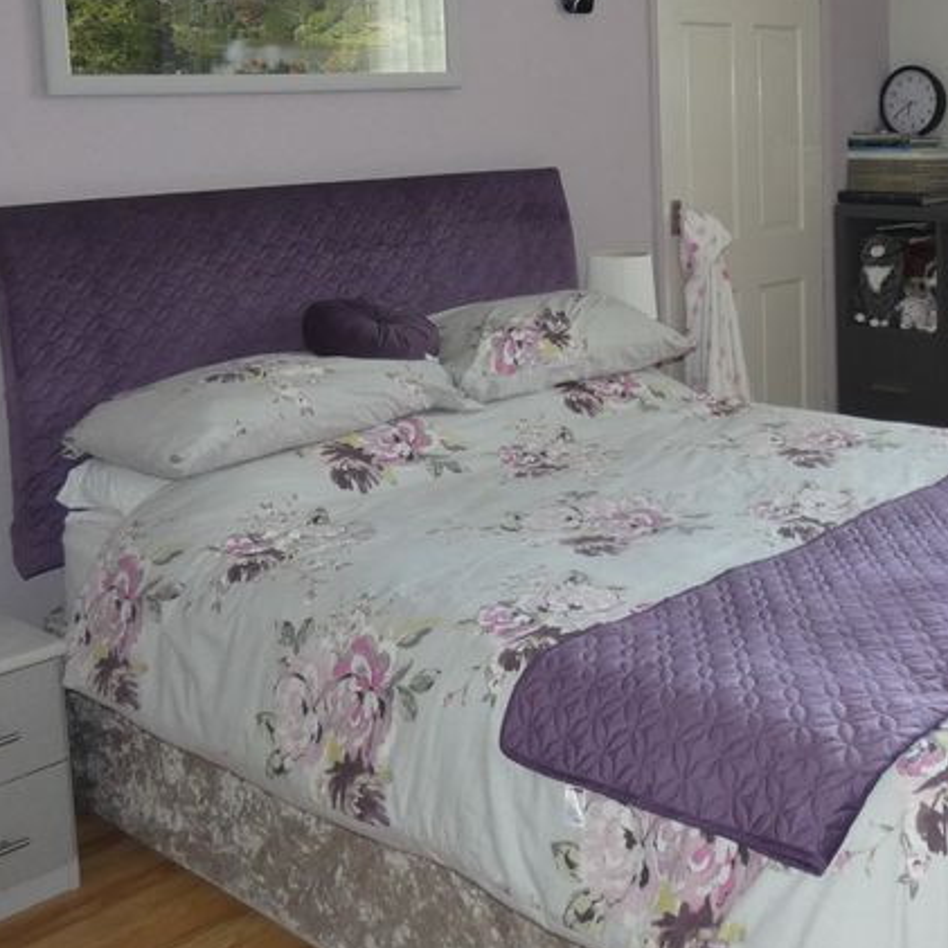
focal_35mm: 43
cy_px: 275
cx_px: 768
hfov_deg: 37.7
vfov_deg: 38.5
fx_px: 1332
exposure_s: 1/60
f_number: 2.8
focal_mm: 3.6
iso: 200
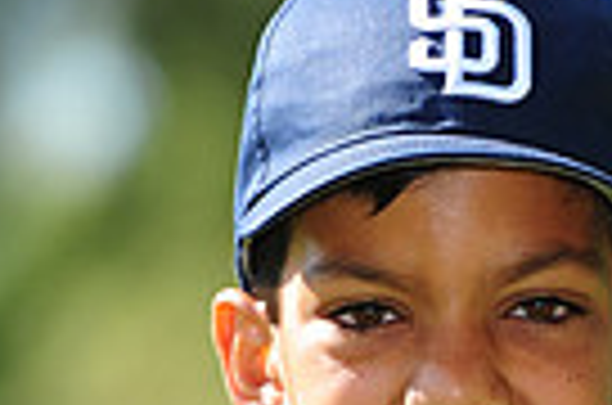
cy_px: 616
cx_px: 423
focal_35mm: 856
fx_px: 14518
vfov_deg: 1.6
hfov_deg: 2.4
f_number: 4.5
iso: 200
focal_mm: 200
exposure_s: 1/640
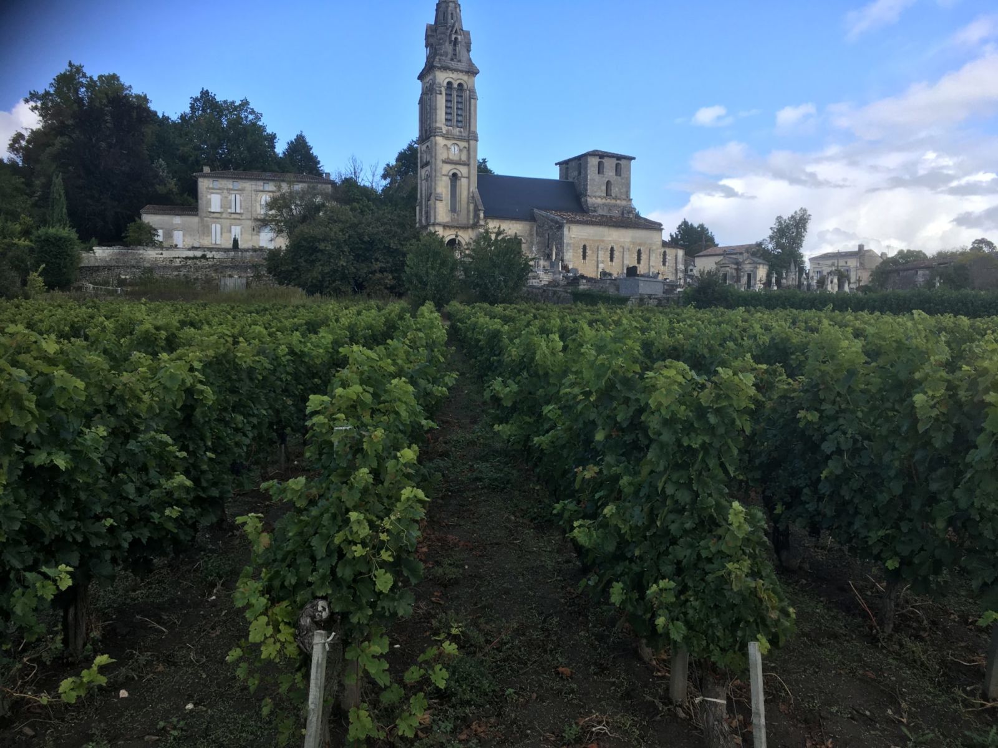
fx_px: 836
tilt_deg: -3.4
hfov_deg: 61.7
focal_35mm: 29
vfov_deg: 48.2
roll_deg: +0.4
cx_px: 499
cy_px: 374
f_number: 2.2
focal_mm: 4.15
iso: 25
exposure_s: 1/746
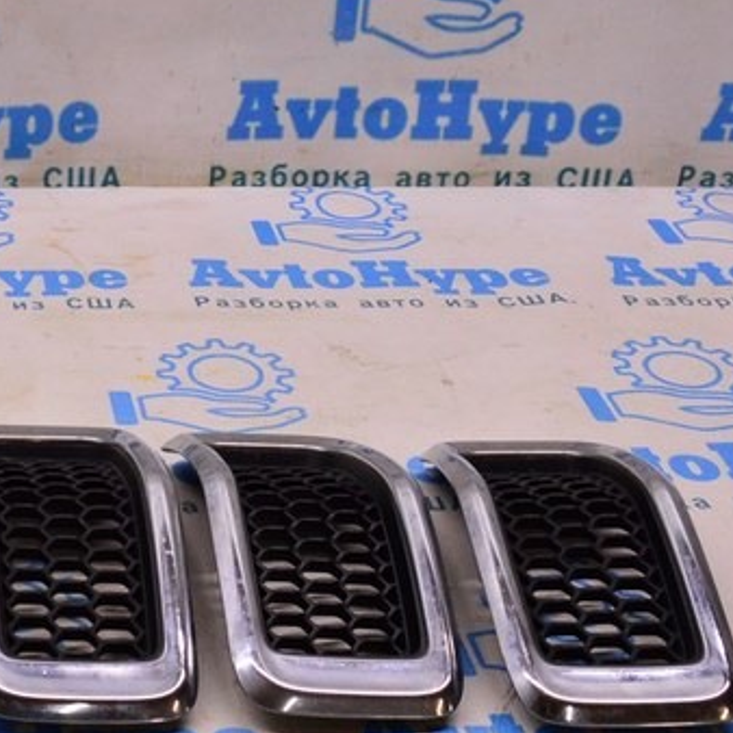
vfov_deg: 20.4
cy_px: 298
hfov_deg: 19.2
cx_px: -150
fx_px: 2036
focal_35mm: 85
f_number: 8
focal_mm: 22
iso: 1600
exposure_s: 1/125
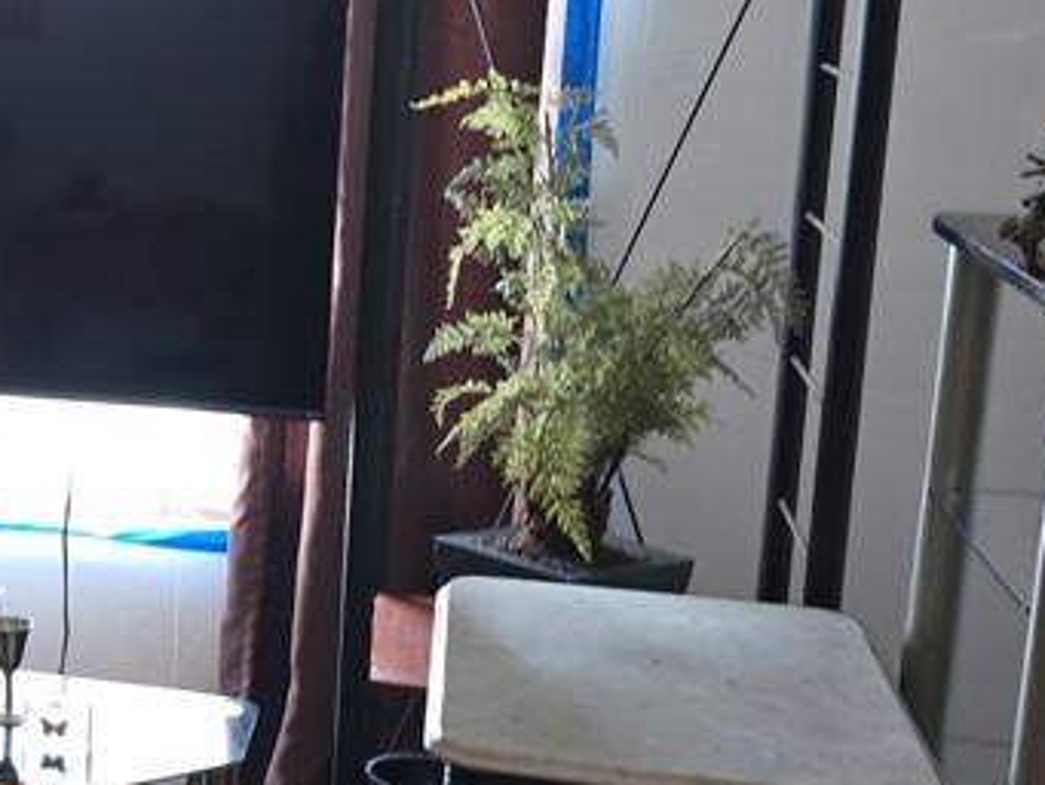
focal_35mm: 69
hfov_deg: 23.6
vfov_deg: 21.3
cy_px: 291
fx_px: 2084
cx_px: -432
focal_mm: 6.3
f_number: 1.7
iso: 320
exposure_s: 1/12
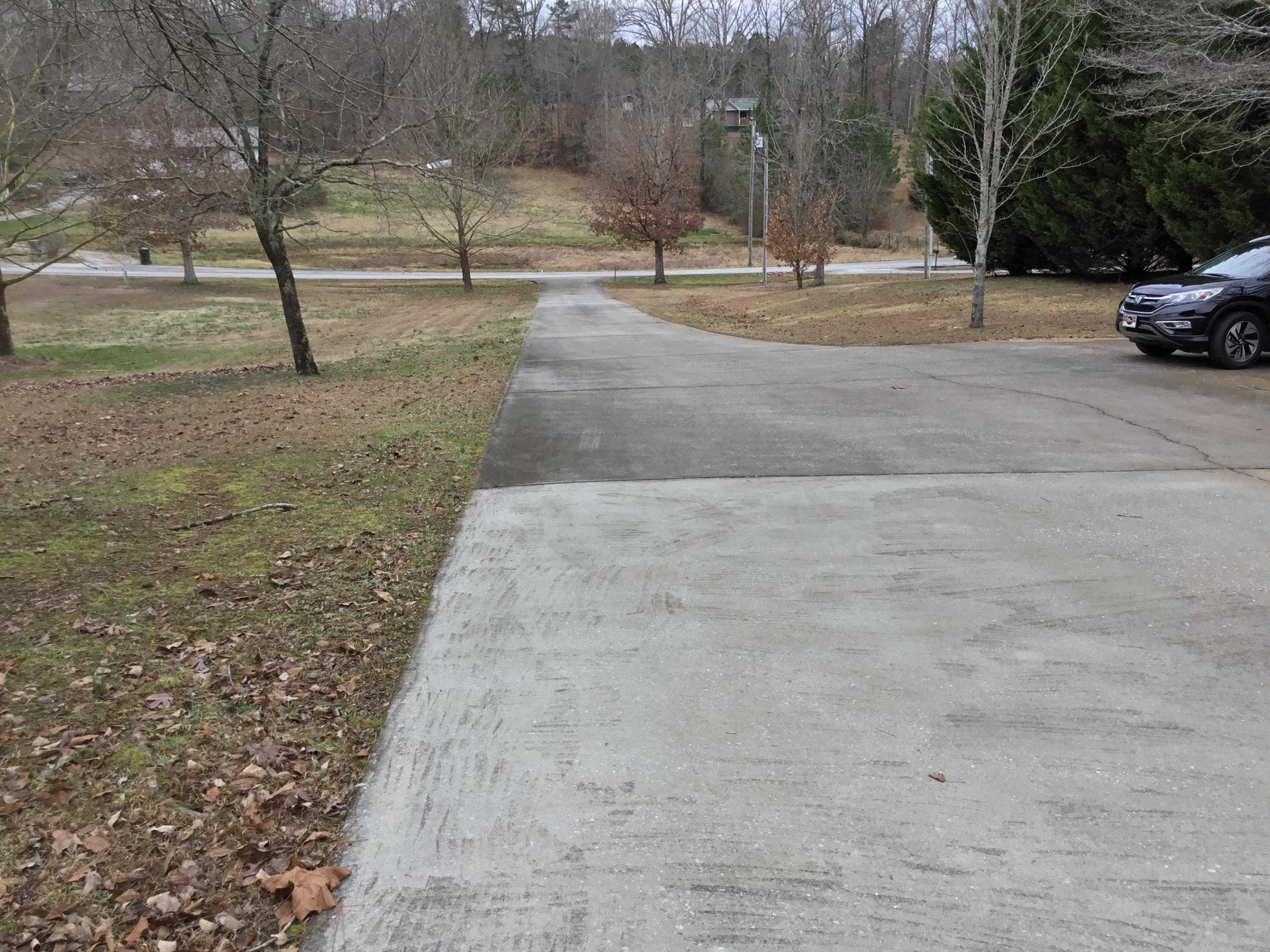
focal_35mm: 31
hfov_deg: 58.4
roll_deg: +1.3
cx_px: 635
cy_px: 476
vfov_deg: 45.4
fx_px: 1137
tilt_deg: -16.3
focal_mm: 3.3
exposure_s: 1/242
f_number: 2.4
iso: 25
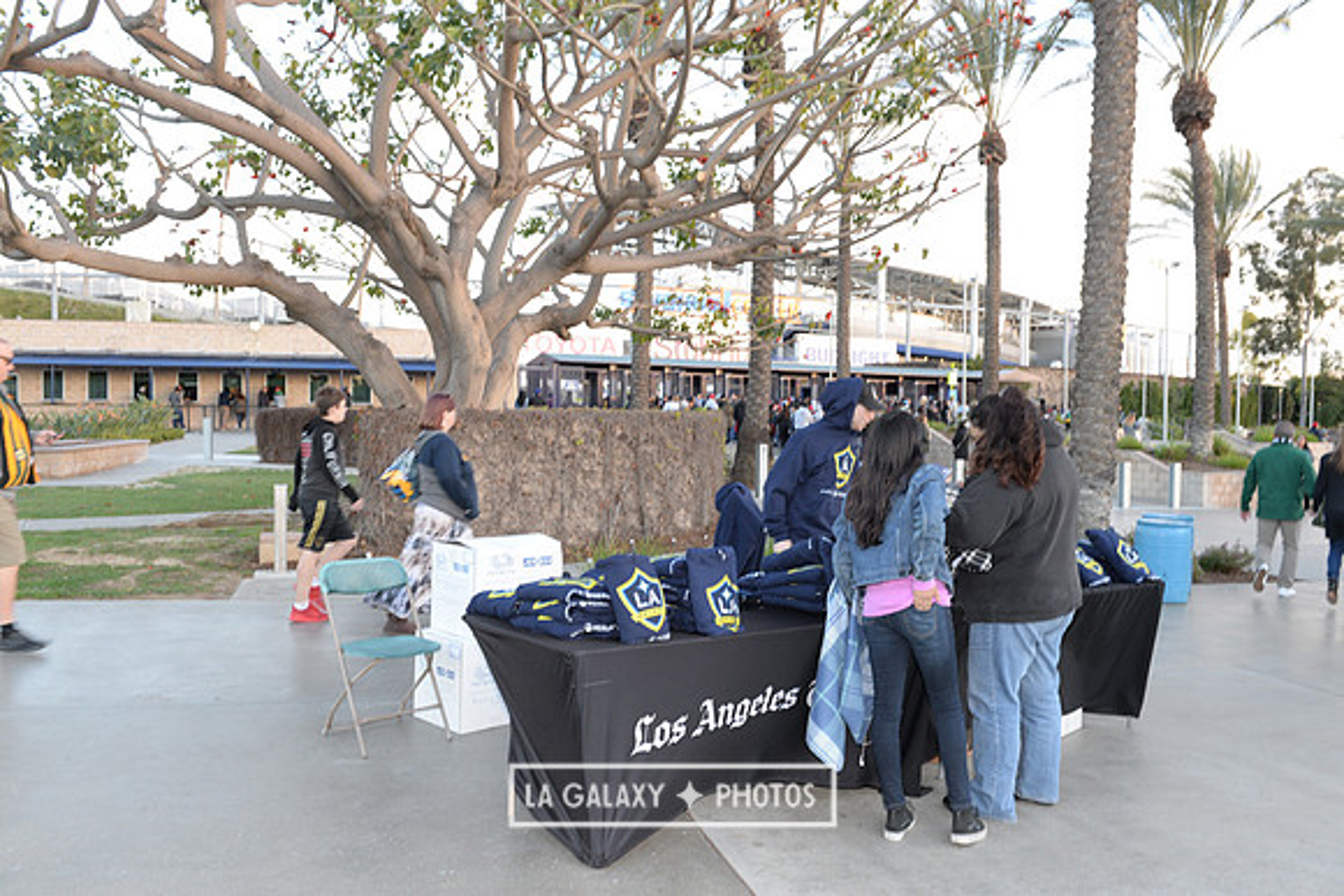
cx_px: 672
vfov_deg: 45.0
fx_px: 1083
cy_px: 448
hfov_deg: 63.6
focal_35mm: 29
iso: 800
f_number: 7.1
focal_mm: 29
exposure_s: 1/80
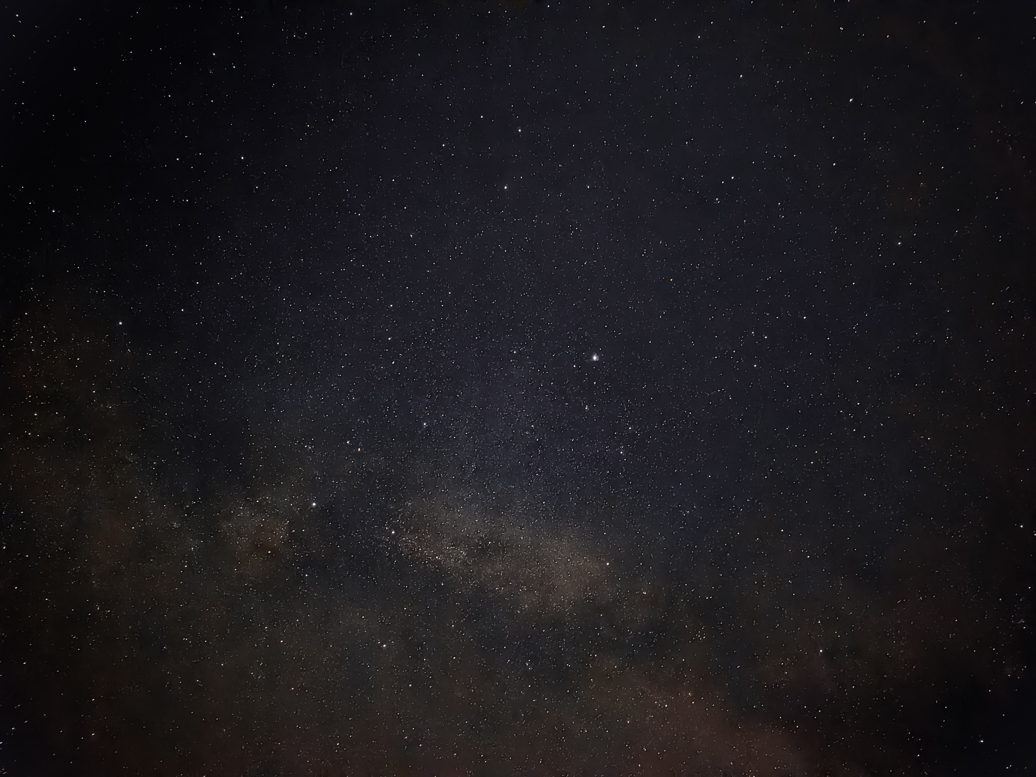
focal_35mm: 24
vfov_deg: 56.8
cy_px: 388
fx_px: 718
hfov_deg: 71.6
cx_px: 518
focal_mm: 4.53
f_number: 1.7
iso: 1351
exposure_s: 16
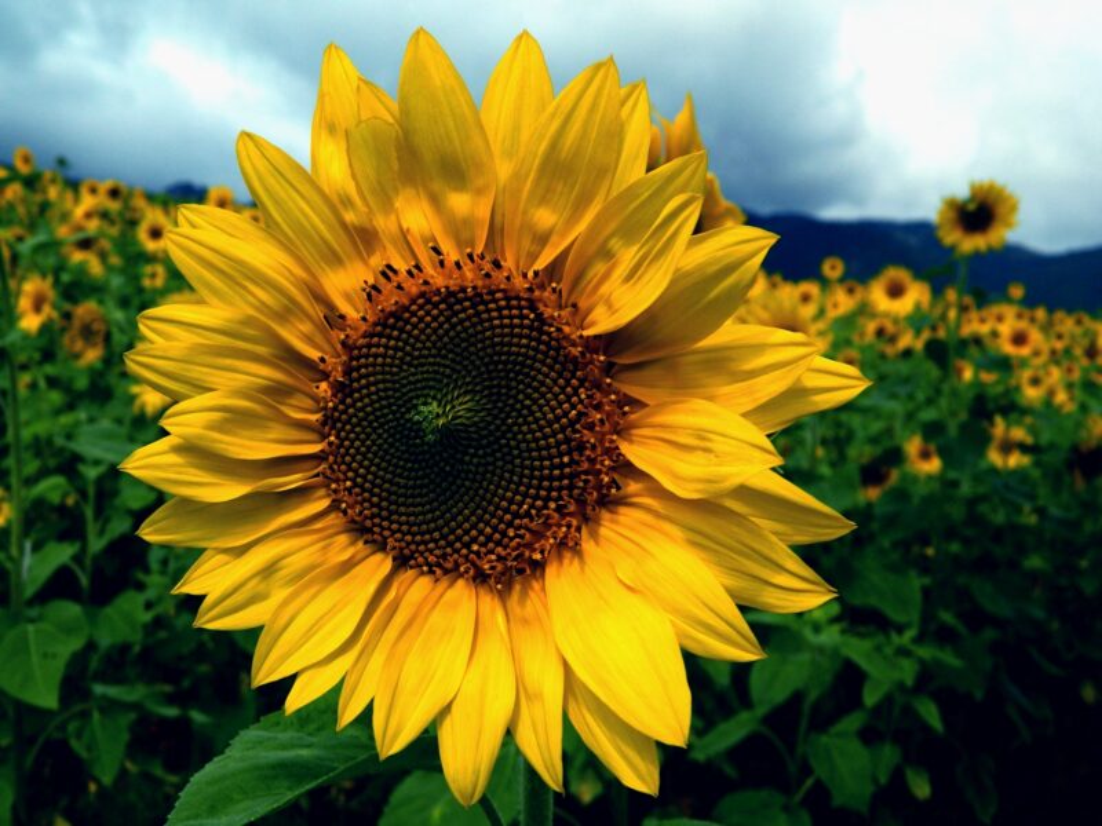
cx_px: 551
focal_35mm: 35
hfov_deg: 52.6
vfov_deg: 40.7
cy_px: 413
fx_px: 1114
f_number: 9.4
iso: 80
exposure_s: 1/250
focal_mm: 6.2
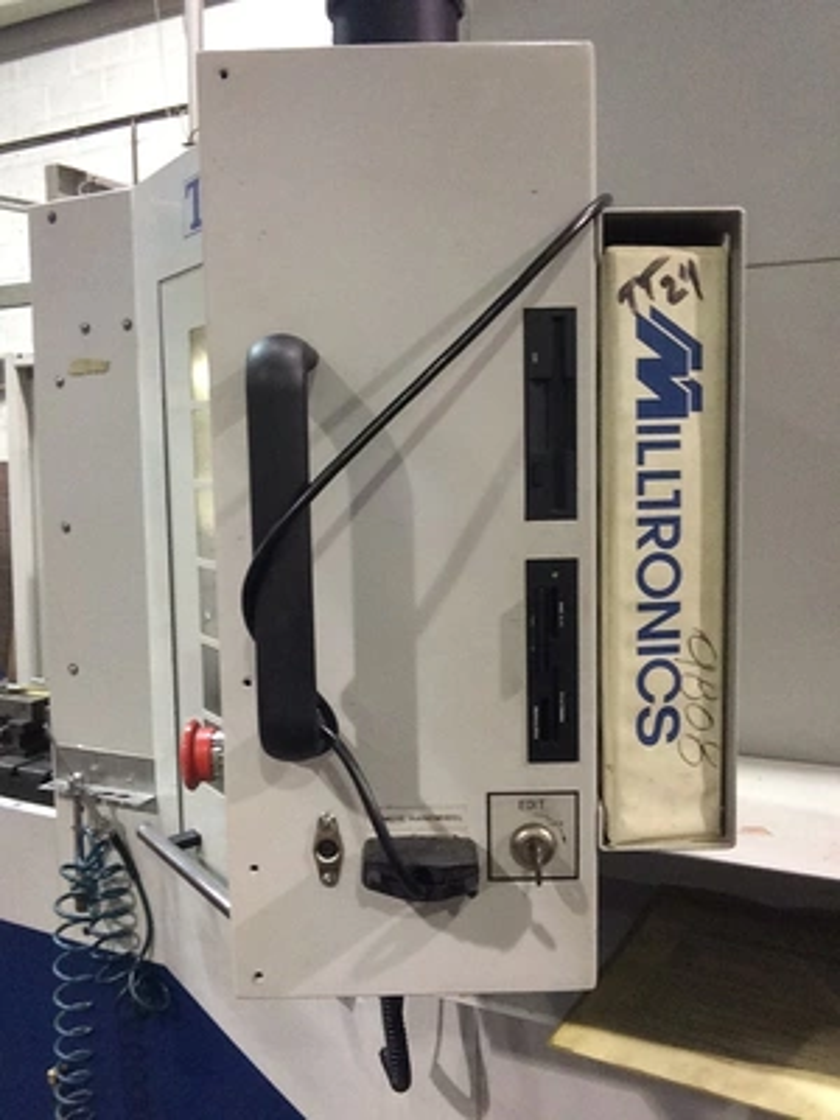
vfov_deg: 58.4
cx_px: 420
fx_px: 1003
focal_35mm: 31
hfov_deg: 45.4
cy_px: 560
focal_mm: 2.15
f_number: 2.4
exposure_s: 1/30
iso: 250
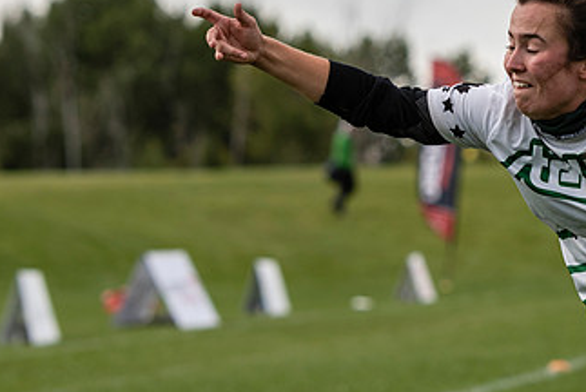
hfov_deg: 4.8
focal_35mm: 427
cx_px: 521
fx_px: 6957
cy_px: 75
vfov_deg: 3.2
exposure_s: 1/1250
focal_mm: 122
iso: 100
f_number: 4
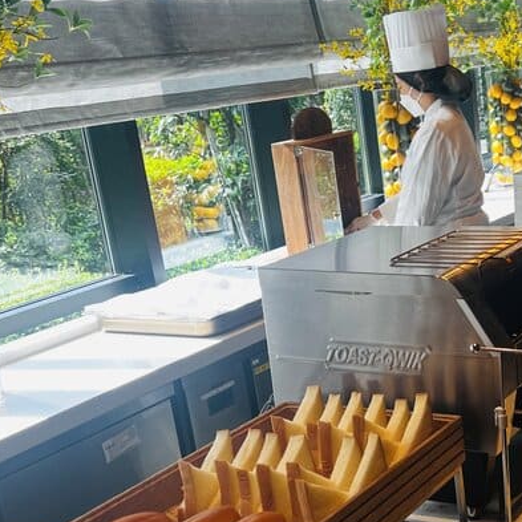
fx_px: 1007
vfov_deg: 28.8
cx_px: 413
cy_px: 355
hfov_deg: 28.5
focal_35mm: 59
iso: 40
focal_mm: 5.7
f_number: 1.5
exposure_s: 1/224
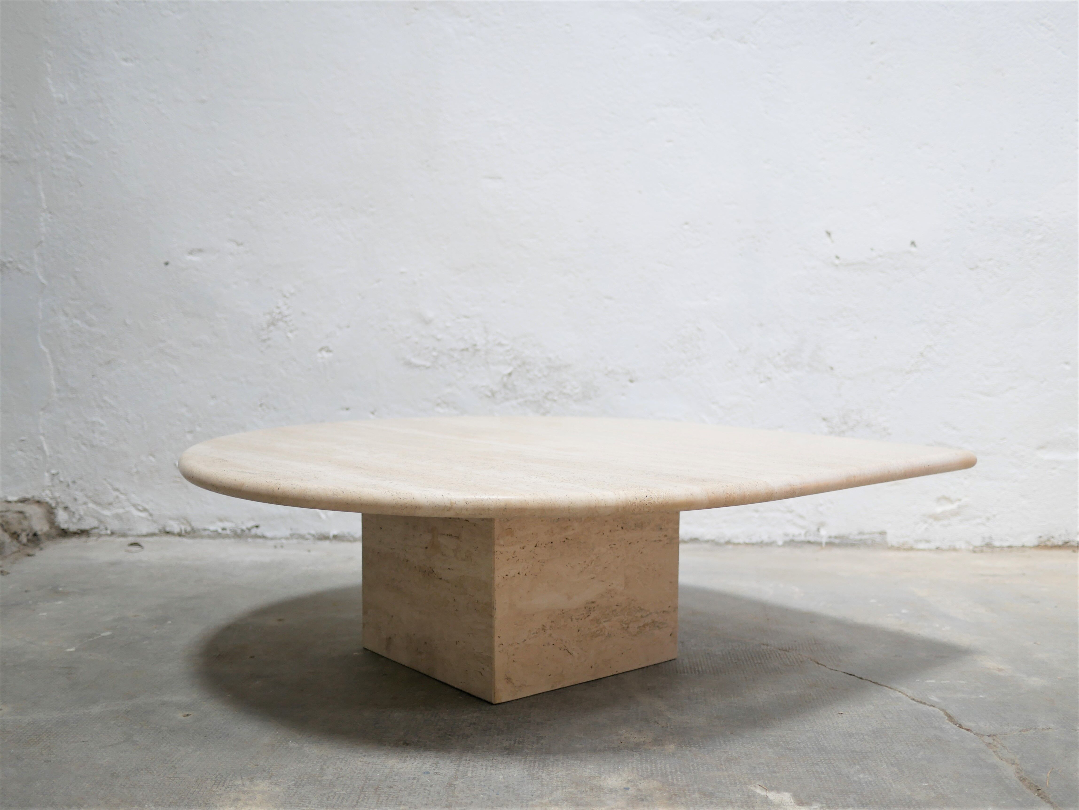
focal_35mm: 40
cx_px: 540
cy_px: 405
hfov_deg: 46.8
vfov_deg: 36.0
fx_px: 1247
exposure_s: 1/60
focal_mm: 20
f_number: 1.7
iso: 200
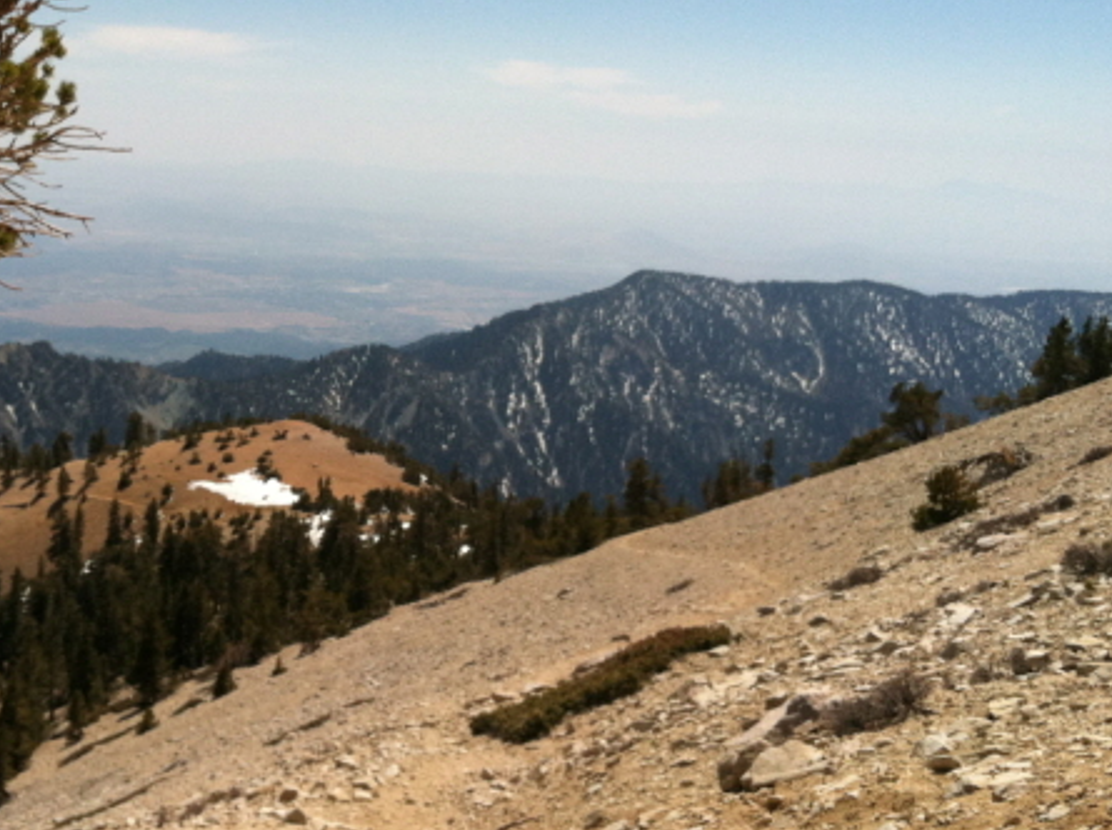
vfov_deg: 26.4
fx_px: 1763
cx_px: 320
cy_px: 292
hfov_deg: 34.5
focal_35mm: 55
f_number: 2.8
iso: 80
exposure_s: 1/2502
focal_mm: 3.85
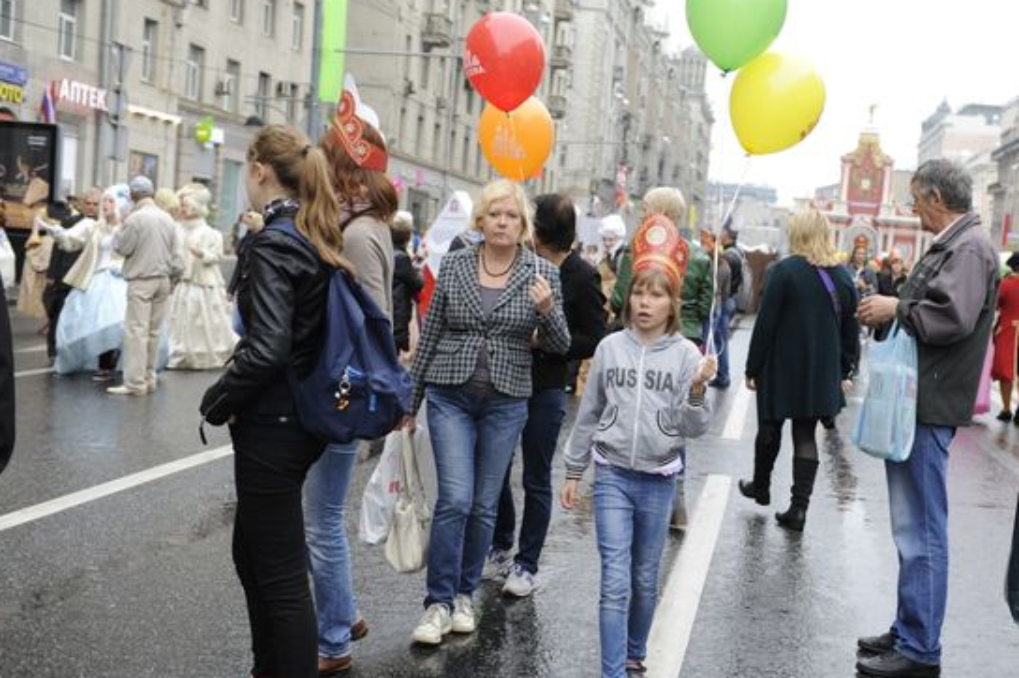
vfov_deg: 25.0
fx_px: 1528
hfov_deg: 36.7
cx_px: 644
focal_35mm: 54
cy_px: 352
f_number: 3.5
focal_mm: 42
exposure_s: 1/320
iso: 400
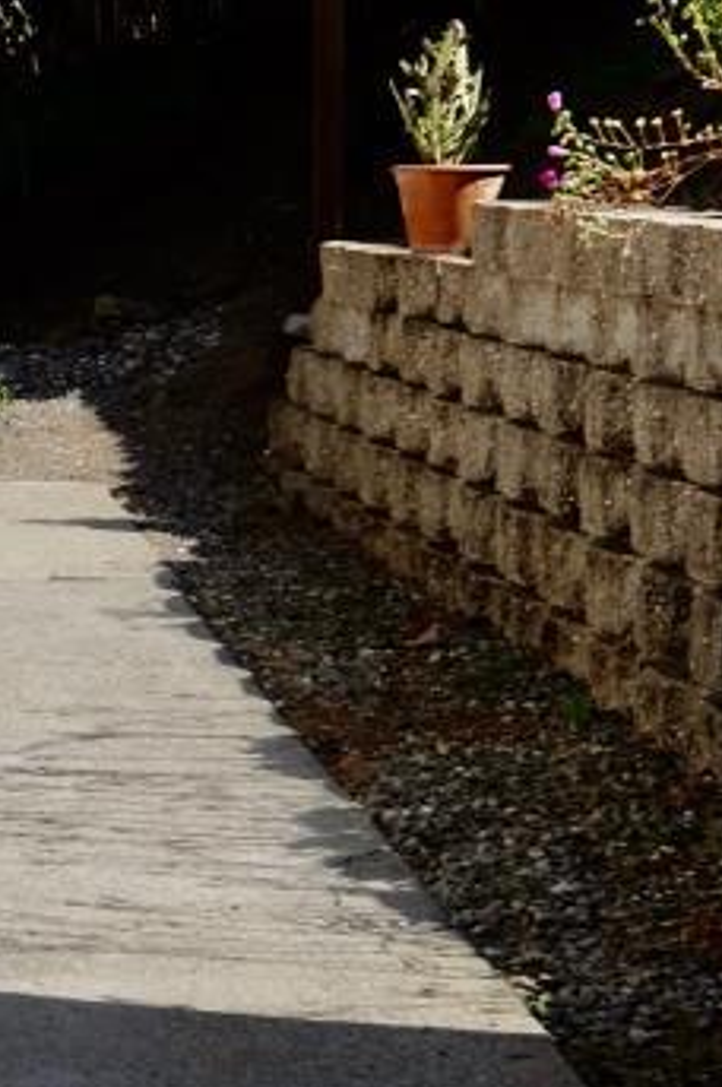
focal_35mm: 127
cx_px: -469
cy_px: 463
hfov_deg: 10.3
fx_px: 3828
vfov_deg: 16.1
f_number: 8
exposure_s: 1/400
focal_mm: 19.1
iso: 200
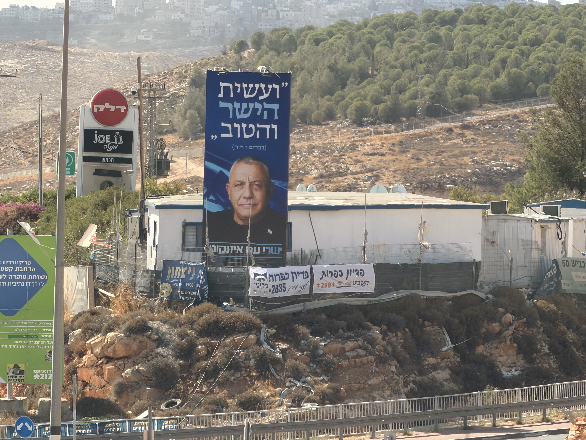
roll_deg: -2.9
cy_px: 220
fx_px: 3386
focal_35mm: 200
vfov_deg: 7.4
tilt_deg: -3.1
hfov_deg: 9.9
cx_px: 293
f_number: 2.8
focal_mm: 16.89
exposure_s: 1/639
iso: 40
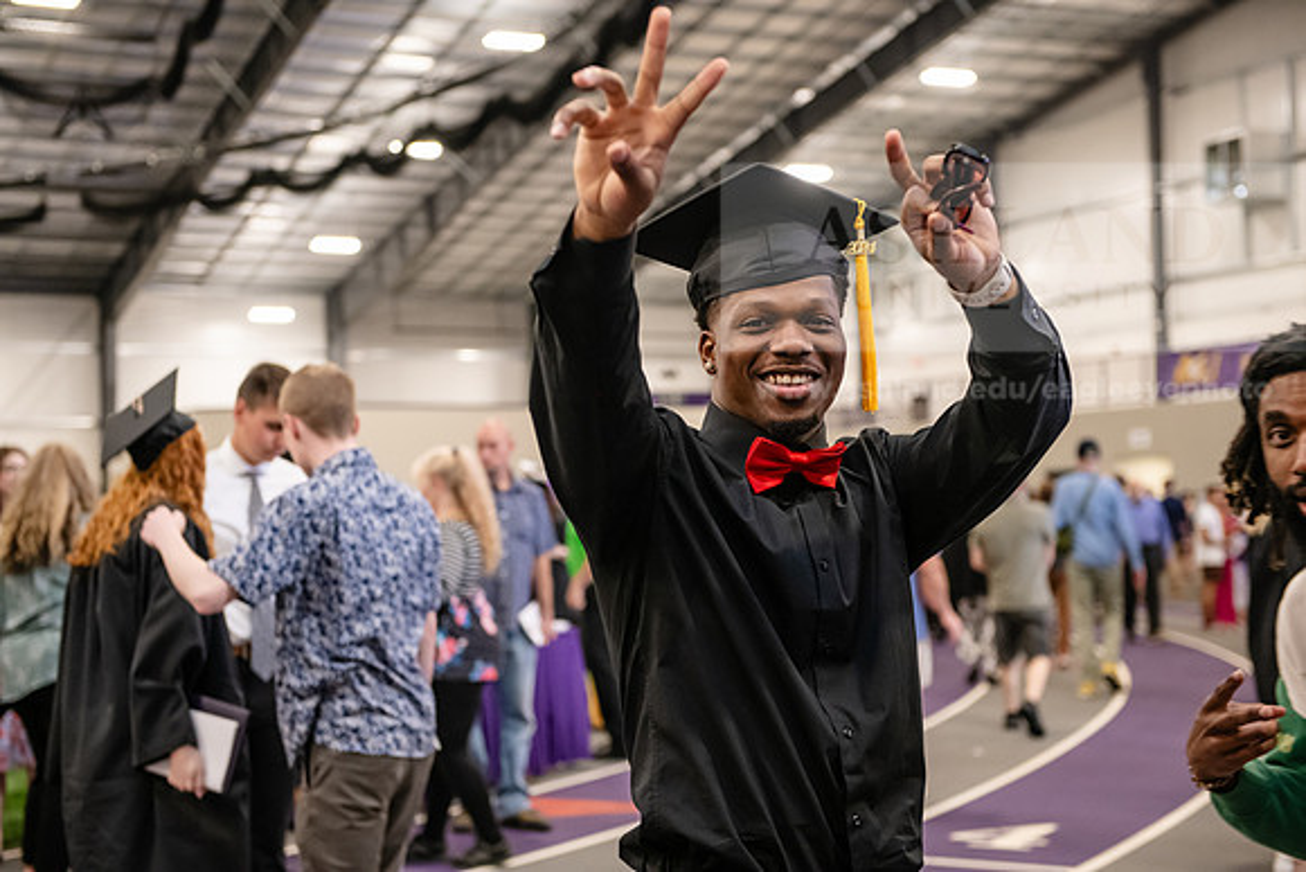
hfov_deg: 34.5
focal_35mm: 58
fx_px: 2105
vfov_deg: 23.4
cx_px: 653
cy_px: 436
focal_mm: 58
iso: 2500
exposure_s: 1/160
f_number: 3.5
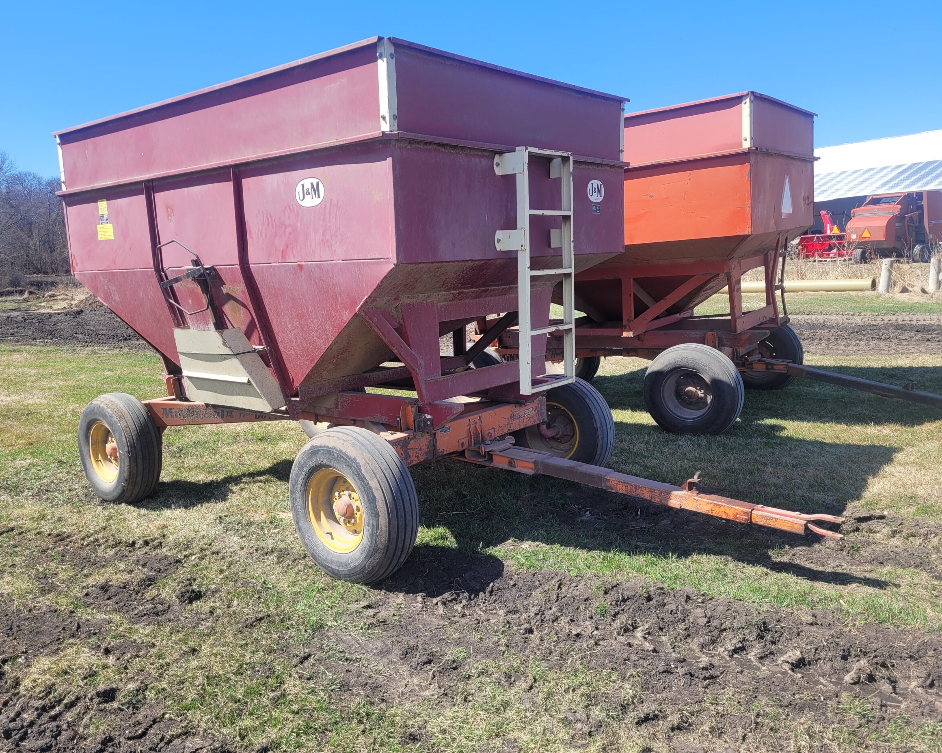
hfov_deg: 62.1
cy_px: 369
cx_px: 430
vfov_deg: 51.5
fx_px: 781
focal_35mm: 28
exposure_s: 1/1255
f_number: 1.8
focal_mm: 5.4
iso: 40
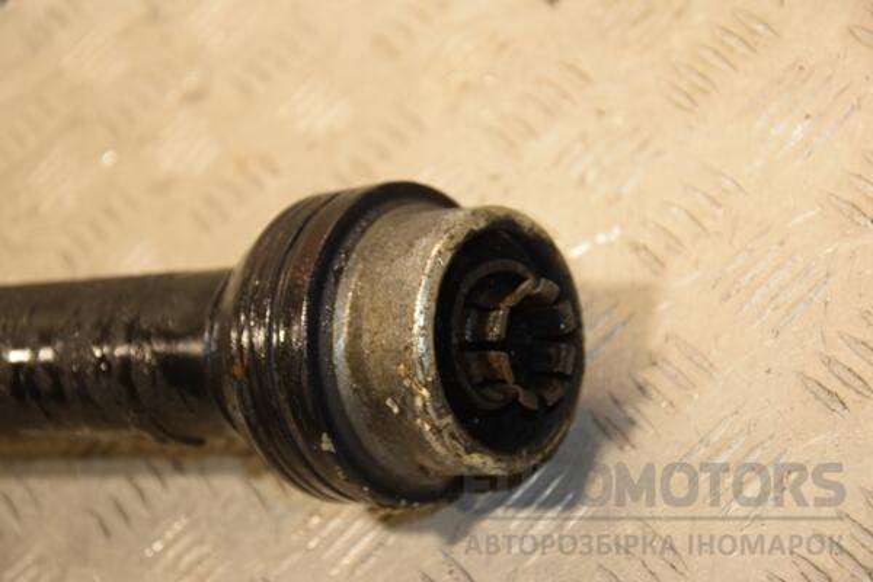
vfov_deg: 13.0
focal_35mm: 105
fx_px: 2546
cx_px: 436
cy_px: 291
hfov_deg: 19.5
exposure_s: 1/125
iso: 800
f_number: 5.3
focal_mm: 70
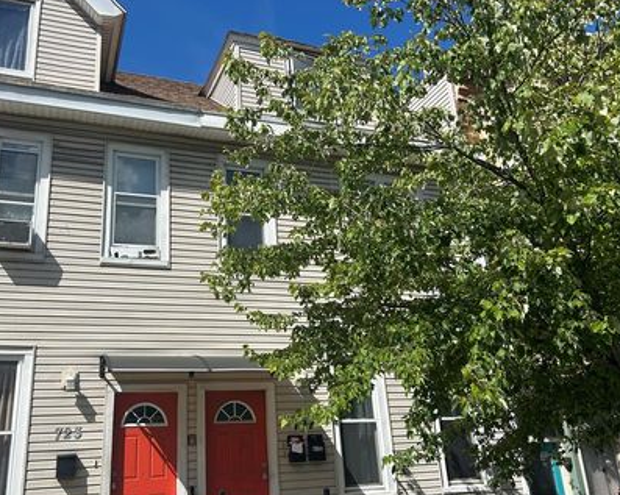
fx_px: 587
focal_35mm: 32
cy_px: 254
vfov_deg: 45.7
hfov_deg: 55.3
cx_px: 250
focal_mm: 5.7
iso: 50
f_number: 1.5
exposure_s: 1/4444
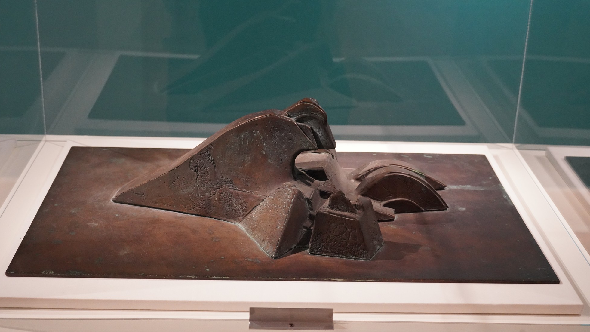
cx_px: 297
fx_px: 986
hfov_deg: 33.3
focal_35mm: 63
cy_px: 192
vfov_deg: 19.1
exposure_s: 1/100
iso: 8000
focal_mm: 59
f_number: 7.1
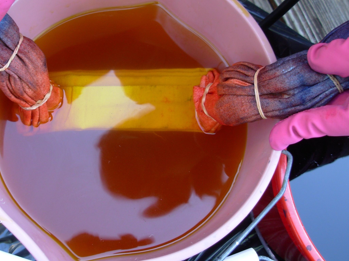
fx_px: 524
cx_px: 131
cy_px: 113
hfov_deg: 36.6
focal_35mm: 52
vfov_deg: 28.0
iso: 50
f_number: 2.9
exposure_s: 1/26.1
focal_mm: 6.3
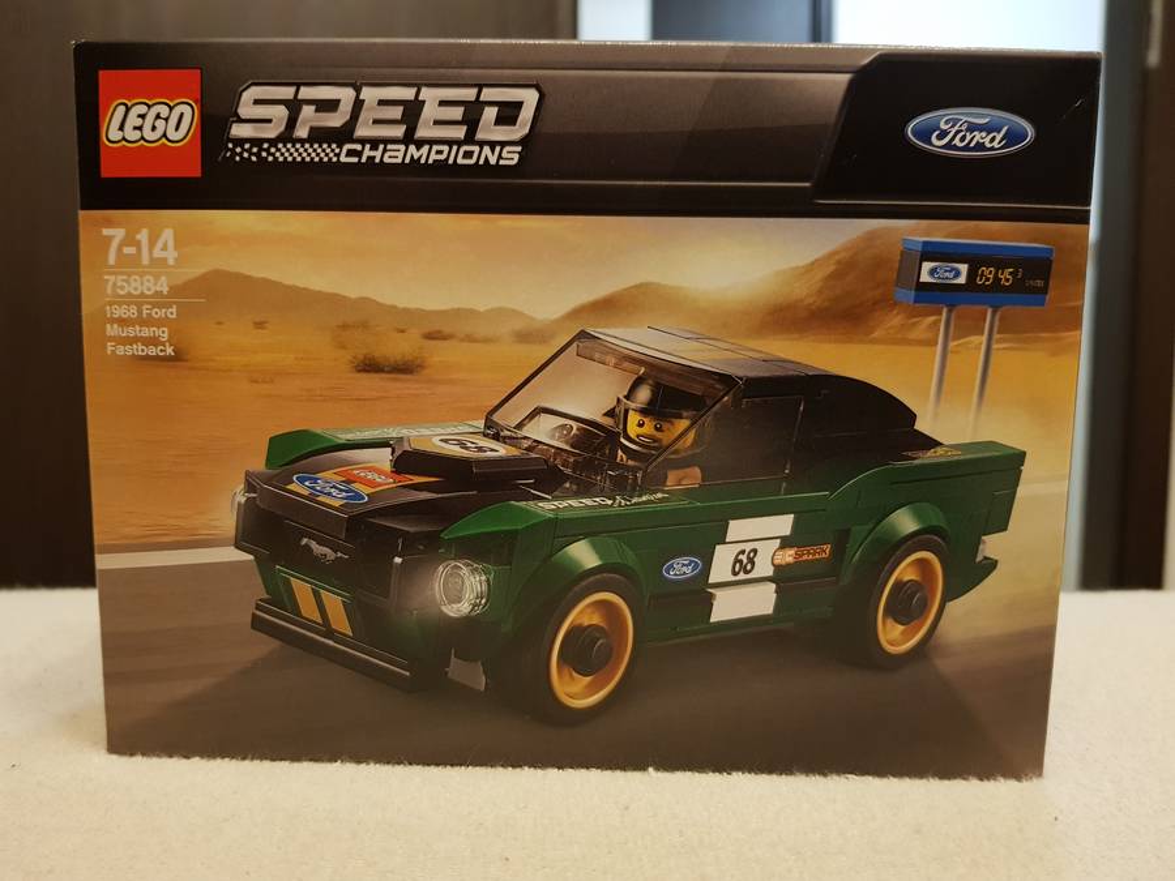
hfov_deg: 67.3
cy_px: 440
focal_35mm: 26
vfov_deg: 53.1
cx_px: 588
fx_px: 883
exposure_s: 1/10
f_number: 1.7
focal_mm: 4.3
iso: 320
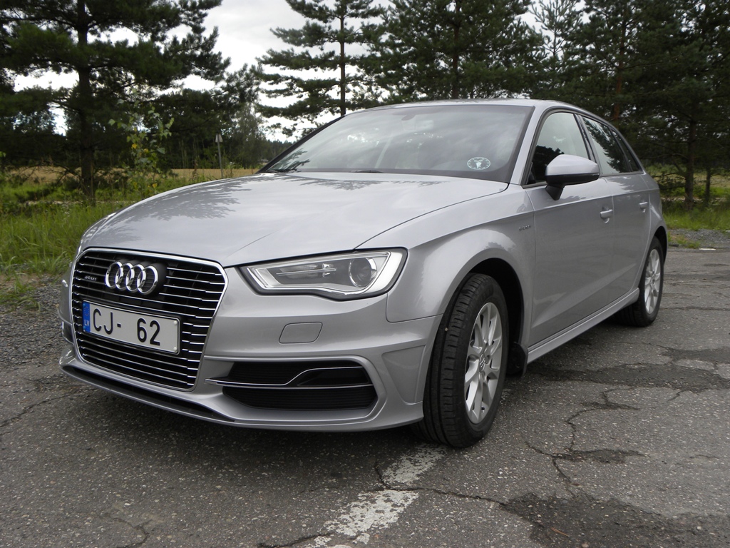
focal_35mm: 33
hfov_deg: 55.4
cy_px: 274
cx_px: 365
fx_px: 696
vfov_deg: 42.9
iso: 64
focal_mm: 5.9
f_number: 3.5
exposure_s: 1/181
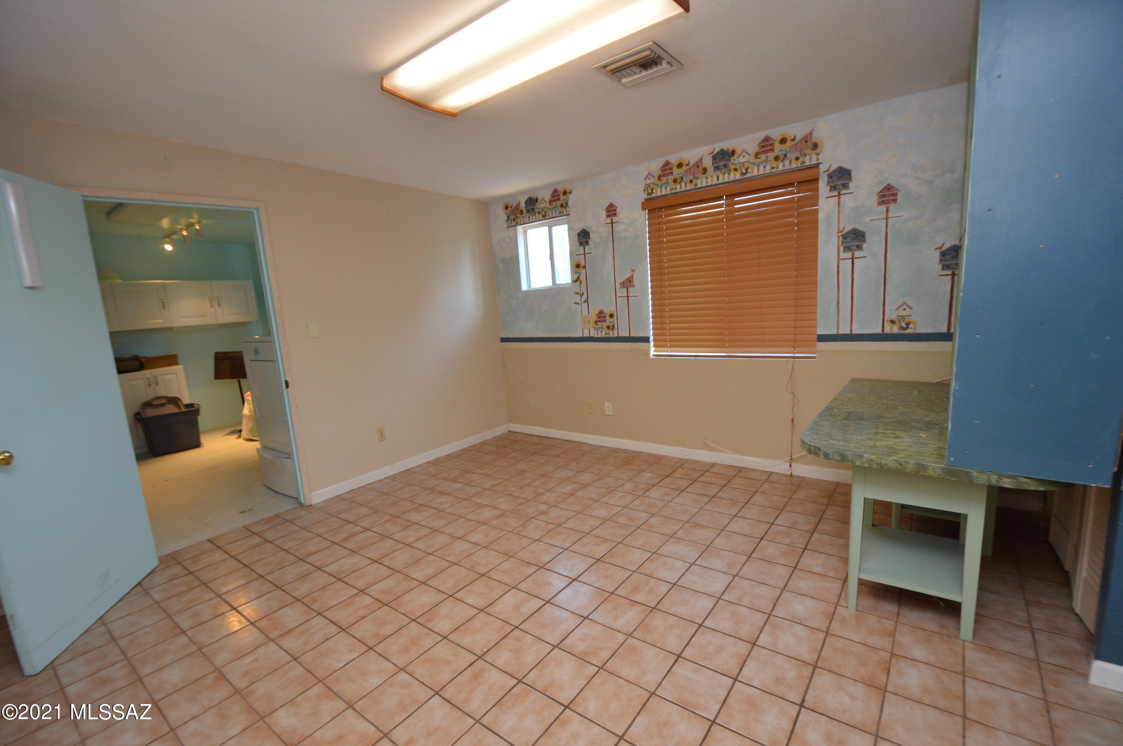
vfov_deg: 77.2
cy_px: 373
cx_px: 562
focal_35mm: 15
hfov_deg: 100.4
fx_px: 467
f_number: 3.5
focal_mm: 10
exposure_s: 1/60
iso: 400
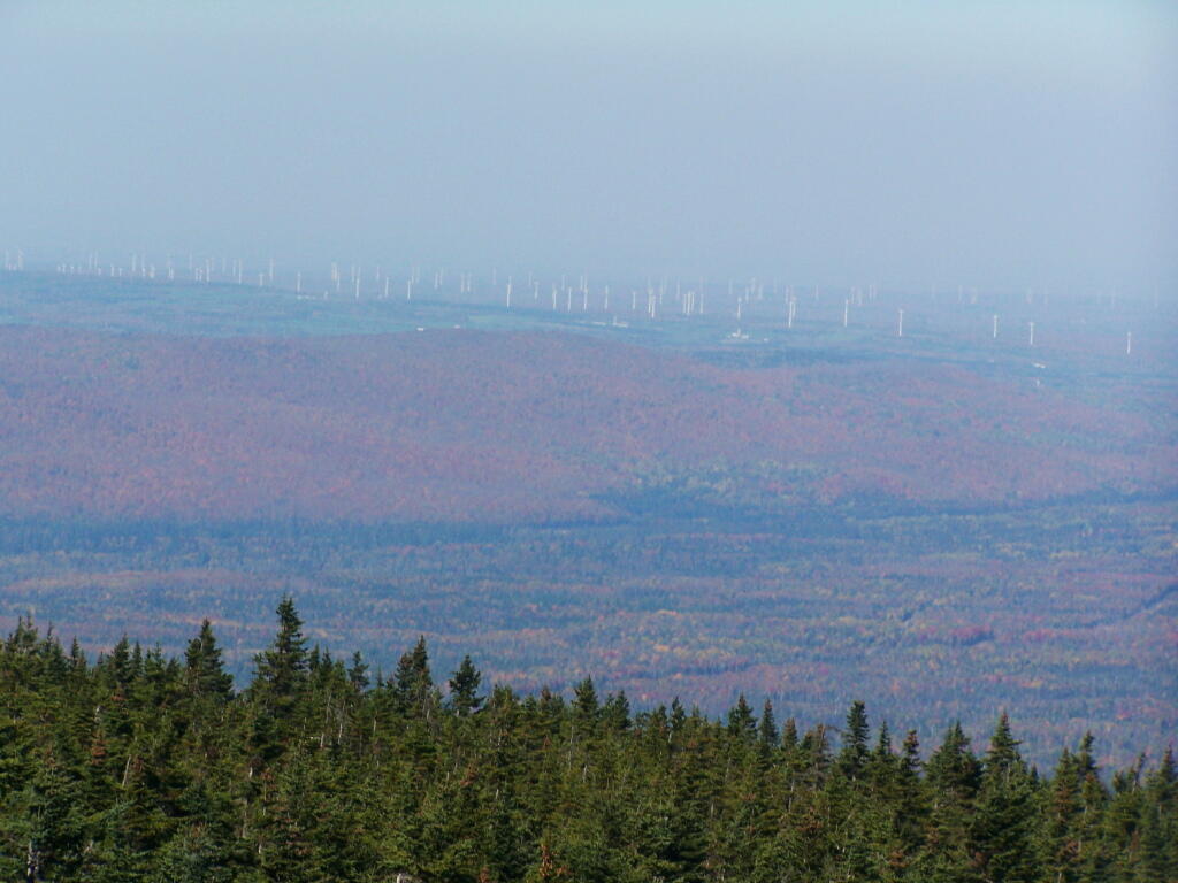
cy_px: 442
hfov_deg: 10.5
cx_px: 589
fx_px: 6432
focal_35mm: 189
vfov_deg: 7.9
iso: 80
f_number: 4.5
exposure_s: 1/800
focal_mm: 31.3
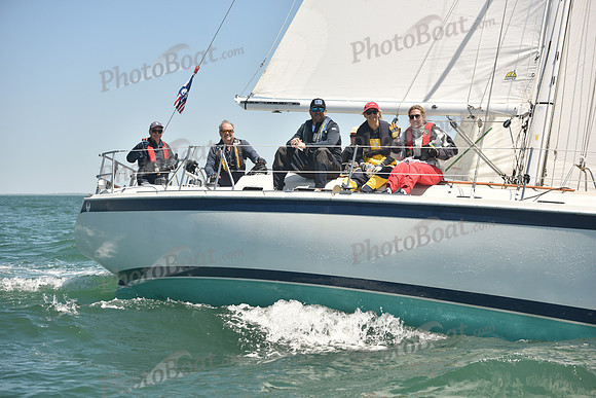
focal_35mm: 80
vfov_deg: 17.1
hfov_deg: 25.4
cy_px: 199
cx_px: 298
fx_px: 1325
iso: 250
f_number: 4.5
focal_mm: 80
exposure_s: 1/800
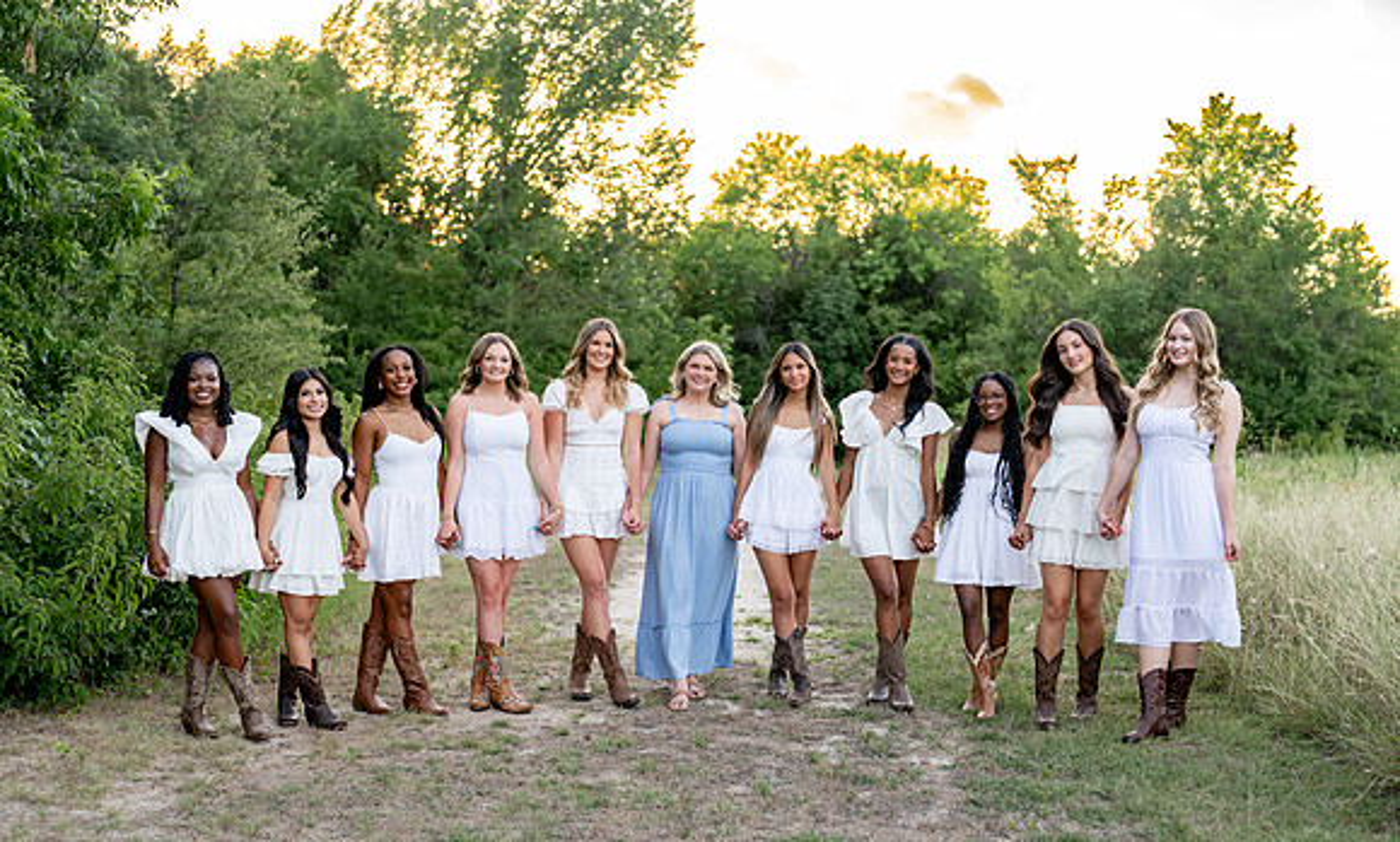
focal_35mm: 53
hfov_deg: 38.6
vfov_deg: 23.8
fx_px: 1997
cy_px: 478
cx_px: 690
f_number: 2.2
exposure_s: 1/400
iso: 160
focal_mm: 50
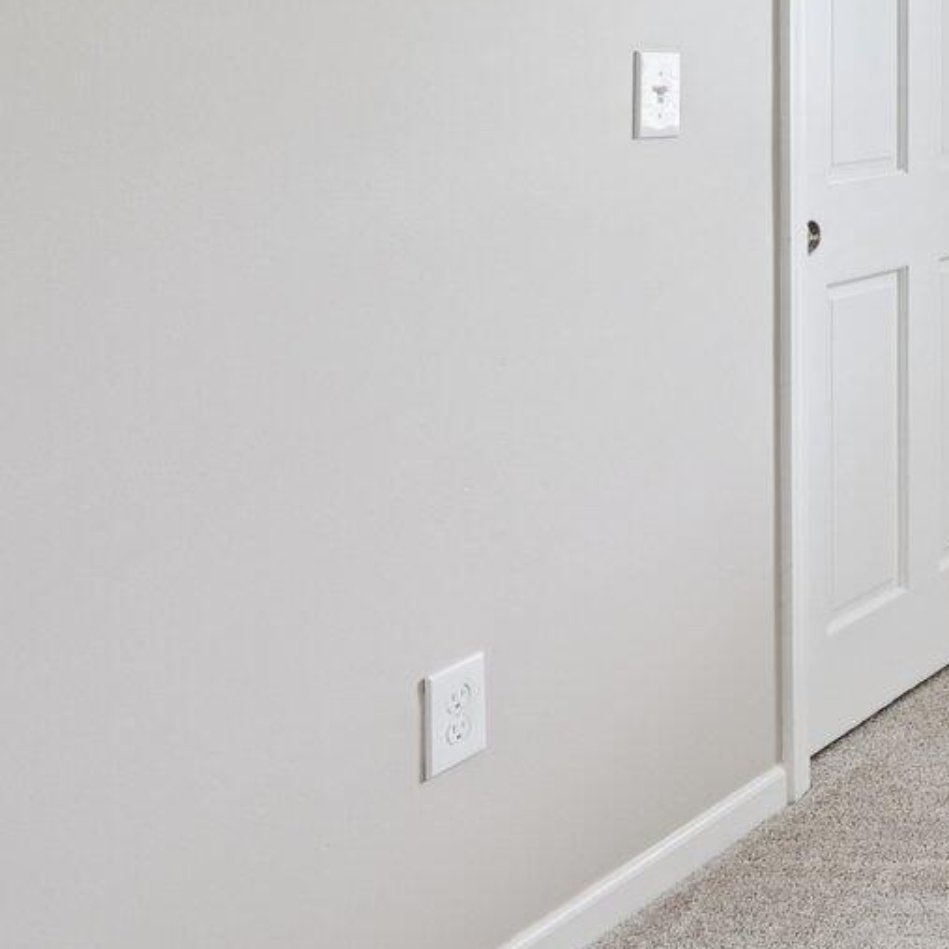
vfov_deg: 33.1
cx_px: 1782
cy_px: 58
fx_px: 1489
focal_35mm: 48
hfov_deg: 20.9
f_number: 8
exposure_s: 1/1.43
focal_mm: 14
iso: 400
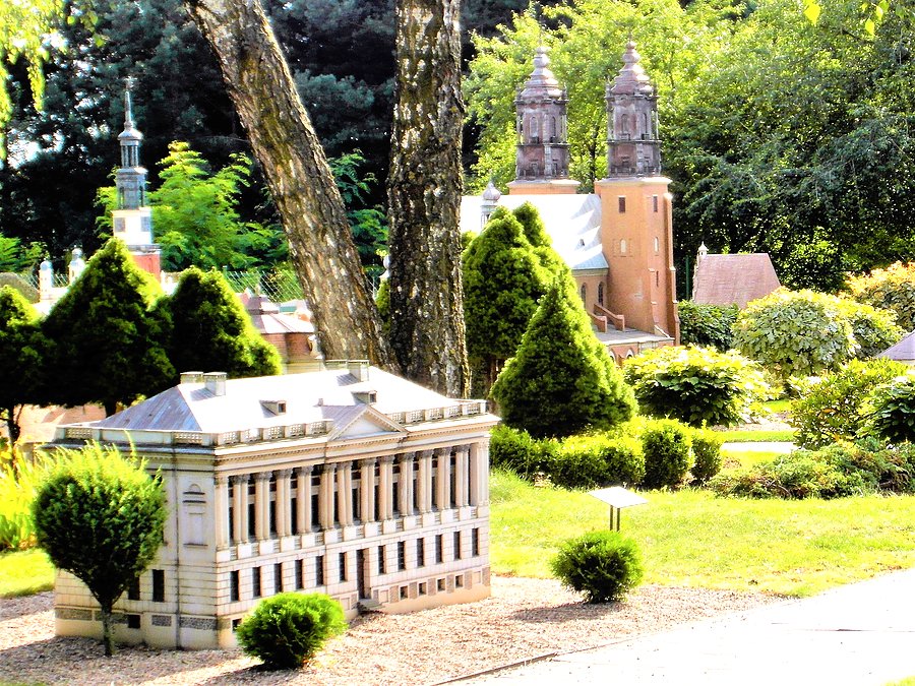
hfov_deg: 22.3
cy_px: 343
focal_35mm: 88
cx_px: 458
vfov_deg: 16.8
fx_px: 2326
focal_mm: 14.3
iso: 100
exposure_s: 1/180
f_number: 4.4
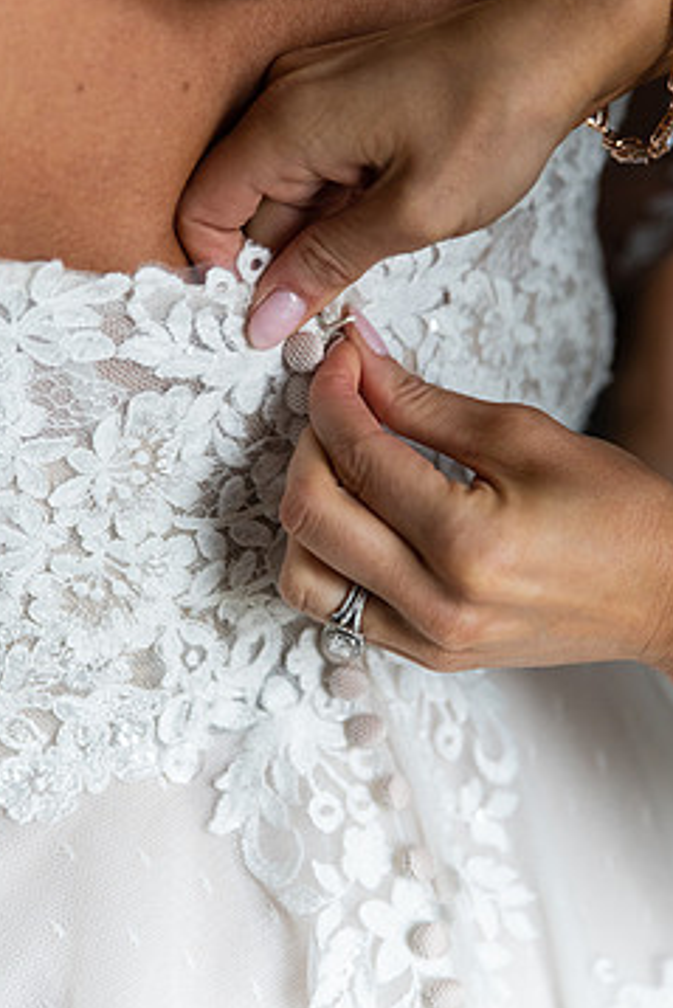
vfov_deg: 23.1
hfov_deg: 15.5
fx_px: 2465
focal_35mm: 88
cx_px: 293
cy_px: 431
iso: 2000
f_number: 2.8
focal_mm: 70
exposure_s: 1/800
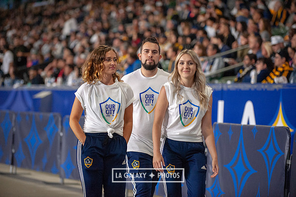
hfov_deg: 14.7
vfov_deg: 9.8
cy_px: 98
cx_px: 148
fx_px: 1150
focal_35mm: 140
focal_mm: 140
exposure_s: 1/1000
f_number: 2.8
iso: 3200
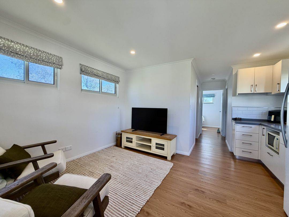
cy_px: 108
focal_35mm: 14
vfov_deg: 85.7
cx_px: 144
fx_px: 117
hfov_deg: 102.1
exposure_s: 1/100
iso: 64
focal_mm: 2.22
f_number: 2.2
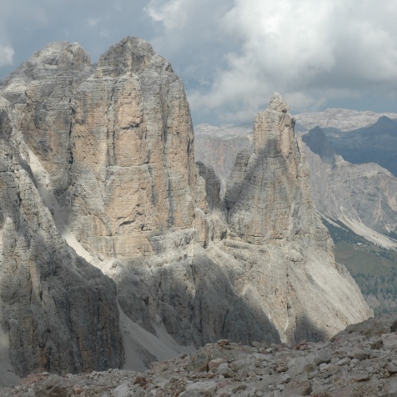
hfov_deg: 20.2
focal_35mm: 85
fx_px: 1103
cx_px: 97
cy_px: 198
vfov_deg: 20.4
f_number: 16
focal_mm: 44
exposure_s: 1/200
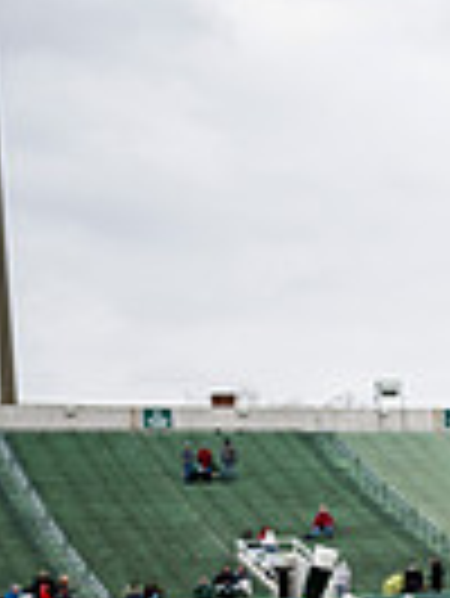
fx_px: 1990
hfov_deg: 10.9
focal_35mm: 115
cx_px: 1084
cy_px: 663
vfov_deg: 16.6
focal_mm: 27.5
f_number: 2.8
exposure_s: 1/500
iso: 100
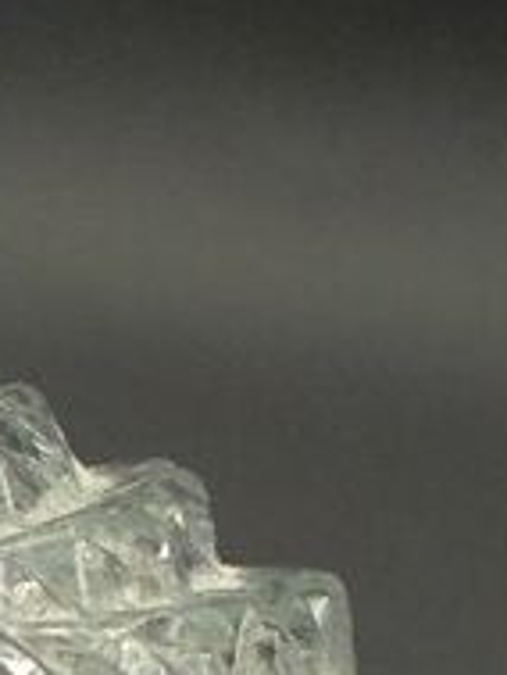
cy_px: 1518
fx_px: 3160
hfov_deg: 8.8
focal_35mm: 162
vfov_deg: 10.7
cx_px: -434
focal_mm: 6.1
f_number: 4
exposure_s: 1/30
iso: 320
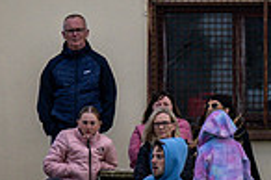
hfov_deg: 1.1
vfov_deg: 0.8
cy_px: -165
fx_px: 13595
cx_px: 223
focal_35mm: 1808
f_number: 2.8
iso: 220
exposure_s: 1/3200
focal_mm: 300
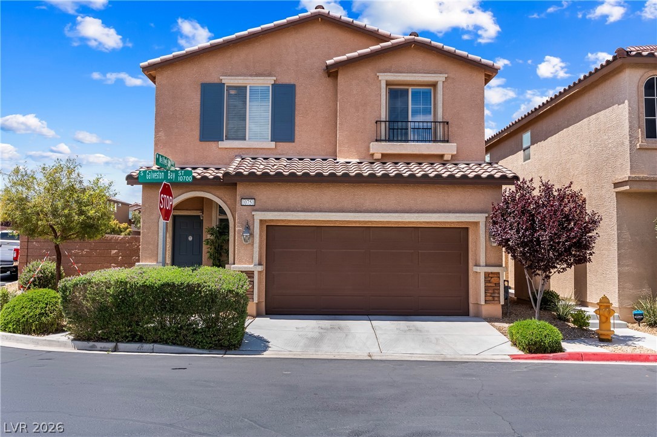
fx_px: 547
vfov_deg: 43.6
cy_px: 218
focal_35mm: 30
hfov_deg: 62.0
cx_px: 328
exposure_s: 1/8000
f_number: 8
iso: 400
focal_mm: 20
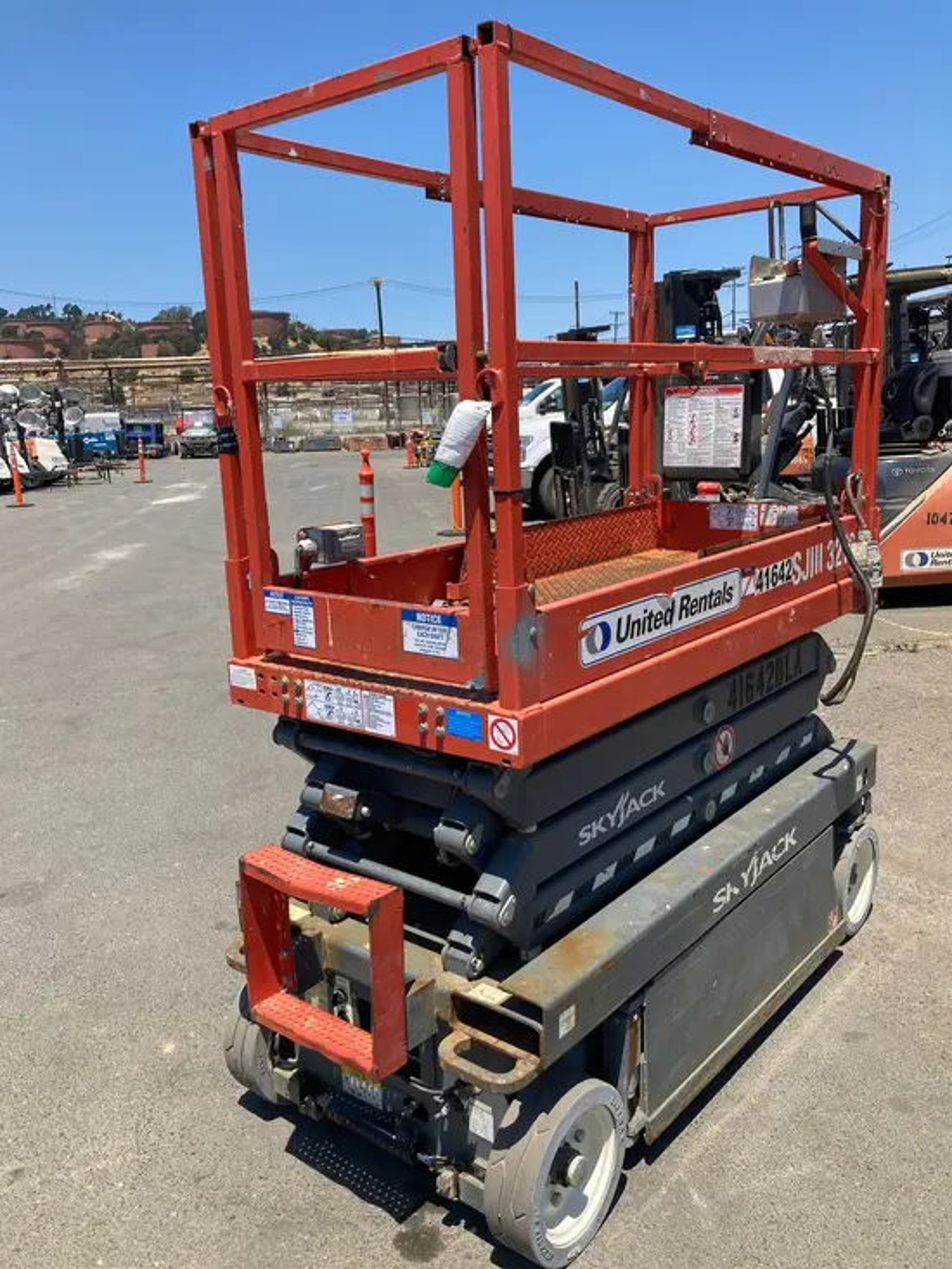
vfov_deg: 63.4
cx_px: 476
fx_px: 1026
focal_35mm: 28
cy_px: 634
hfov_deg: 49.8
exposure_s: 1/1600
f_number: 1.8
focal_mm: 3.99
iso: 20
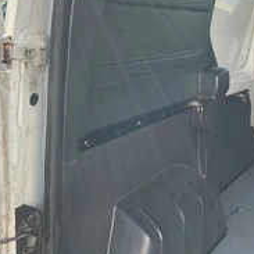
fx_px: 465
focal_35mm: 56
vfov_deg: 30.0
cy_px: 57
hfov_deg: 30.5
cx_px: 151
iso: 25
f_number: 1.8
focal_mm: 3
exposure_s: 1/442
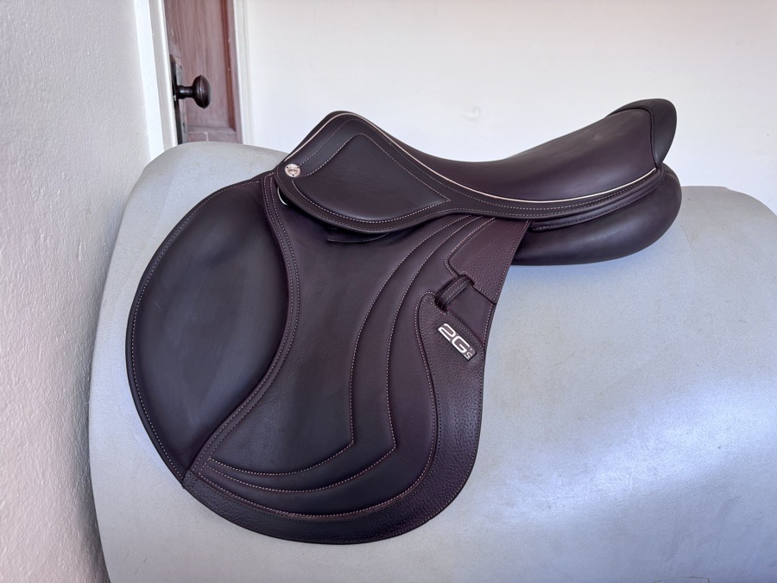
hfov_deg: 71.6
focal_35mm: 24
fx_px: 539
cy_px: 292
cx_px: 388
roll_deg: +0.0
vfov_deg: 56.8
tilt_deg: -15.8
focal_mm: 6.76
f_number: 1.78
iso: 125
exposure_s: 1/121
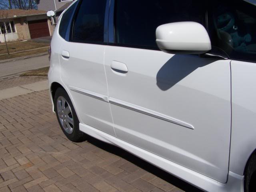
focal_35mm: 38
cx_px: 128
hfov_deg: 49.0
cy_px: 96
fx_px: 281
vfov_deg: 37.7
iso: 80
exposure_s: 1/1250
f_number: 5.6
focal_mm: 6.3
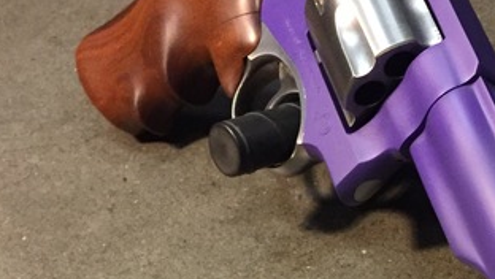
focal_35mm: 81
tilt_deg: -50.5
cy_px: 466
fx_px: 1064
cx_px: 390
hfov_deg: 25.8
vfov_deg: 13.7
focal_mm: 4.15
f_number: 2.2
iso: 250
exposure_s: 1/30
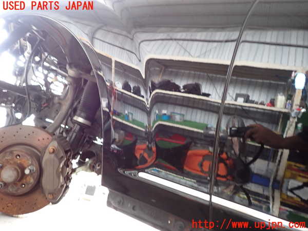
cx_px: 154
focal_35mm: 25
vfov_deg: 54.9
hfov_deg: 69.4
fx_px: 222
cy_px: 116
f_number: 2
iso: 320
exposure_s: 1/30
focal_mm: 4.5
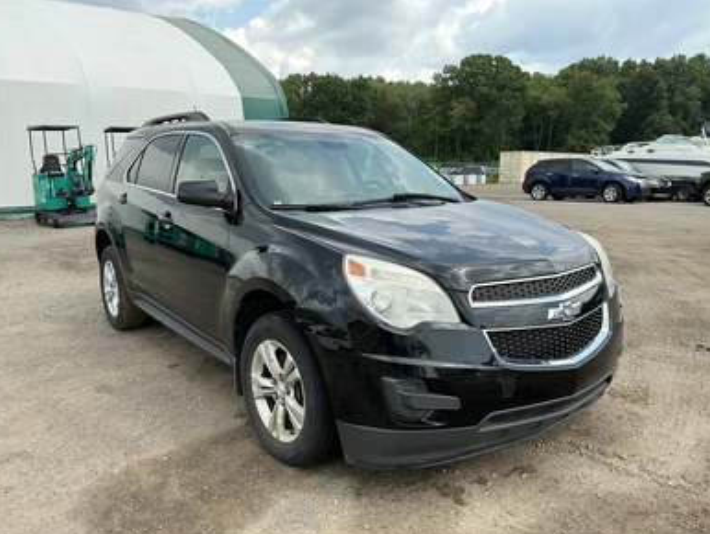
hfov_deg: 61.6
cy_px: 274
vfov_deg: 48.3
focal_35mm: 29
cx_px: 348
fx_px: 595
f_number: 1.8
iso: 25
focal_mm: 3
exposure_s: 1/912
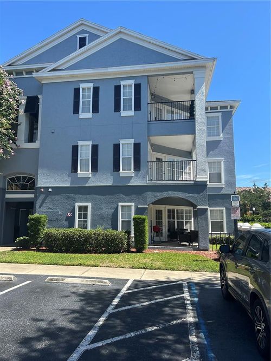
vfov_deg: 67.3
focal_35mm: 26
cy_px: 180
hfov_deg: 53.0
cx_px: 136
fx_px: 271
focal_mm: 5.7
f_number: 1.5
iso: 50
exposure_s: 1/1972
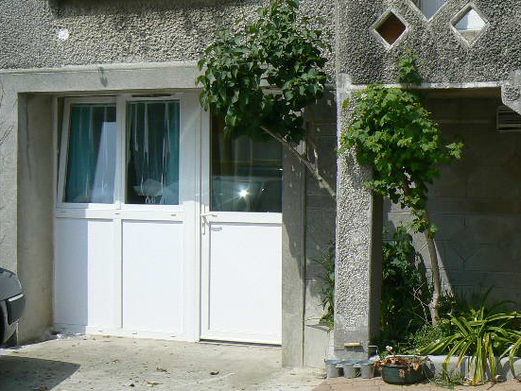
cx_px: 291
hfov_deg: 29.8
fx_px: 979
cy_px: 203
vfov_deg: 22.6
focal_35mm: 65
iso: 80
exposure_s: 1/400
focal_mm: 6.9
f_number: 8
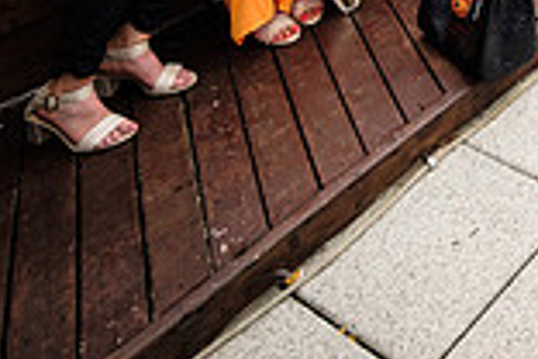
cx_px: 799
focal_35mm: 53
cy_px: -381
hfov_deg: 27.0
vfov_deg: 17.4
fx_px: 792
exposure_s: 1/320
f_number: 3.2
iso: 200
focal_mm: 8
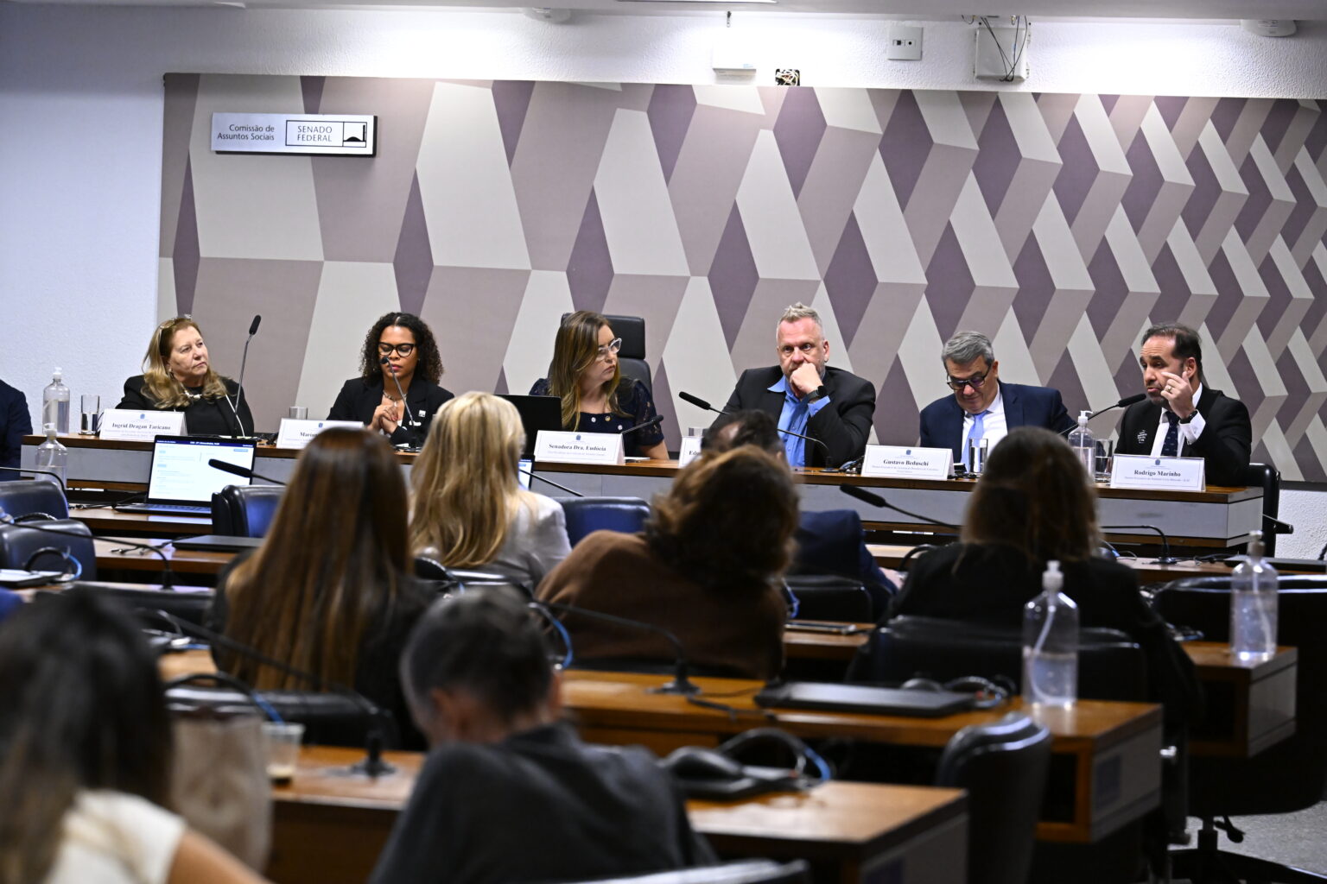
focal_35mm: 120
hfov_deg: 17.1
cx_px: 664
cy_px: 442
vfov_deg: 11.4
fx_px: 4423
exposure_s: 1/160
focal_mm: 120
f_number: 5.6
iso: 6400
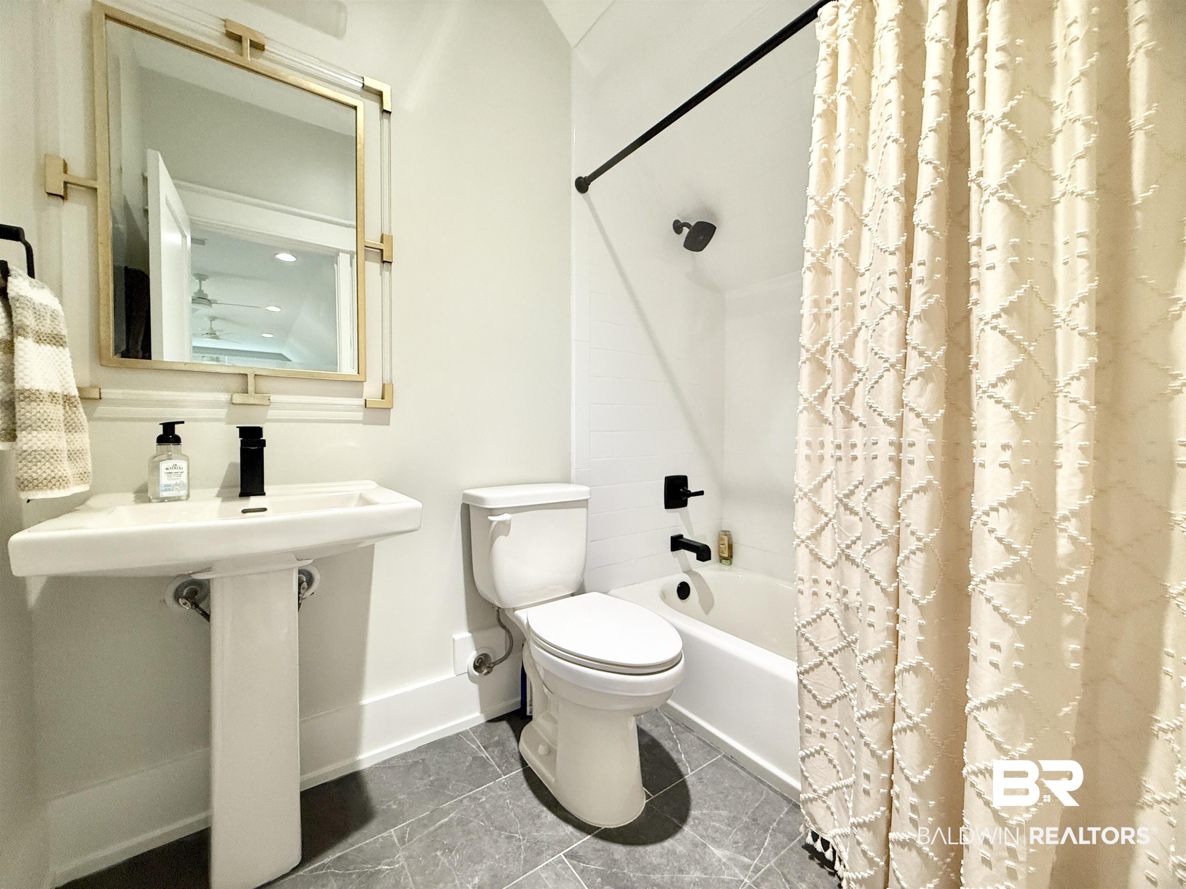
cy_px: 444
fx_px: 480
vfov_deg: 85.7
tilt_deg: -1.9
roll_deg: -0.2
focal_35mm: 14
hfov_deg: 102.1
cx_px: 593
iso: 250
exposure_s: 1/120
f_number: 2.2
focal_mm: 2.22
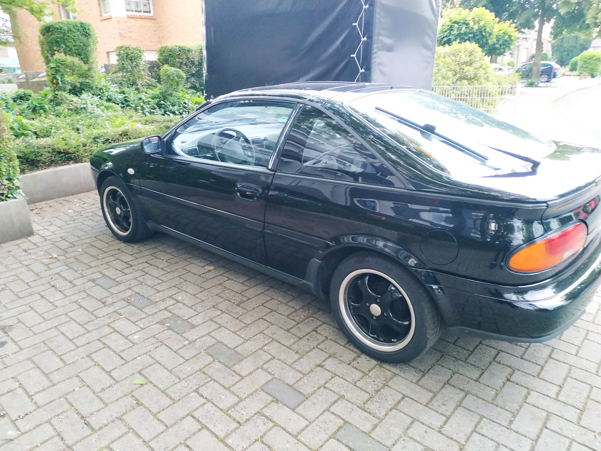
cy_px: 226
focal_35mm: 24
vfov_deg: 56.8
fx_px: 417
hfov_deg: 71.6
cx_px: 300
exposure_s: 1/20
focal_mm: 3.94
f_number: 1.9
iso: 800
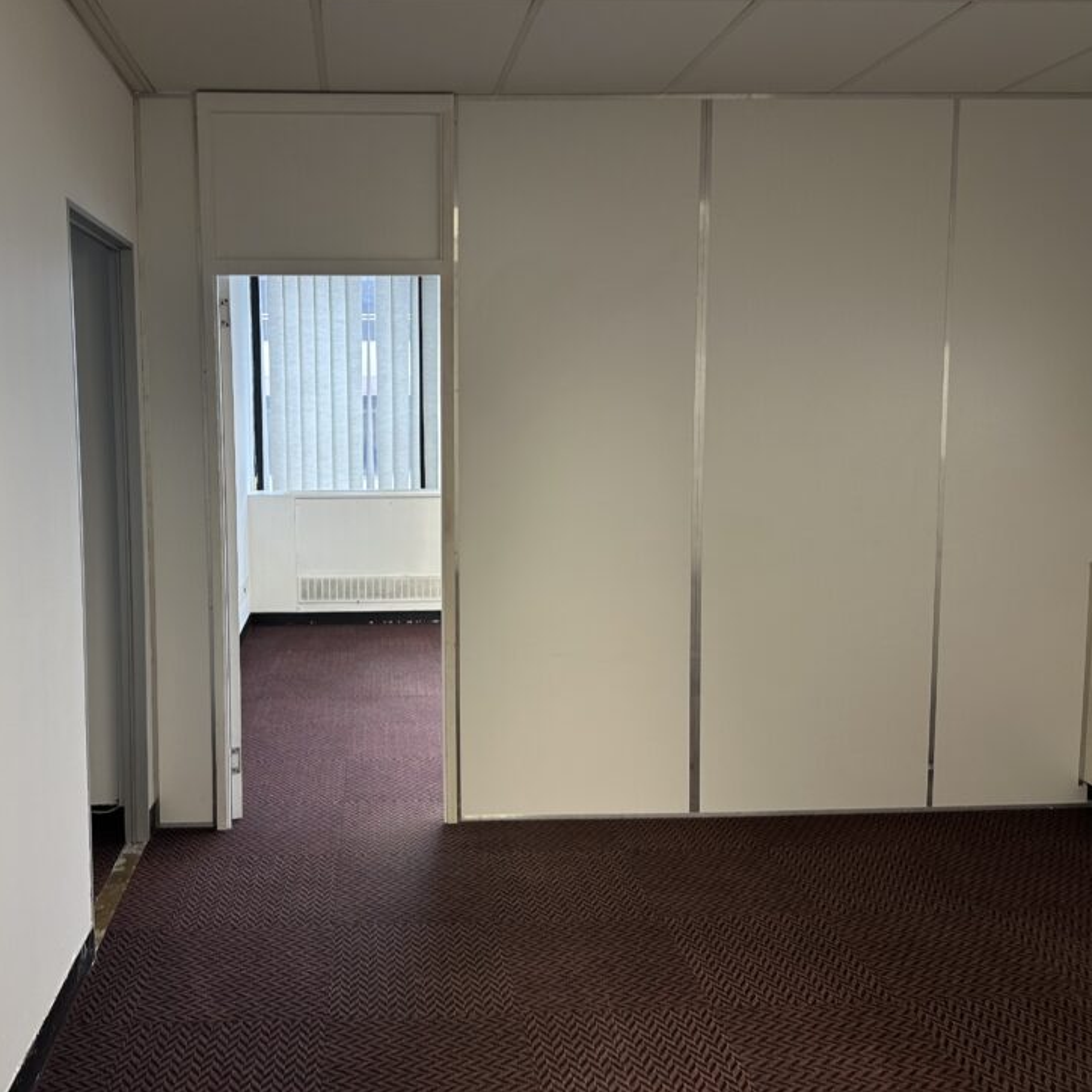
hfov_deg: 53.4
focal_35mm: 30
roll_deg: +2.6
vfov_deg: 54.0
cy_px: 516
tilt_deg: -5.9
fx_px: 1071
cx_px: 404
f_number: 1.78
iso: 125
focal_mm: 6.86
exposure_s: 1/50
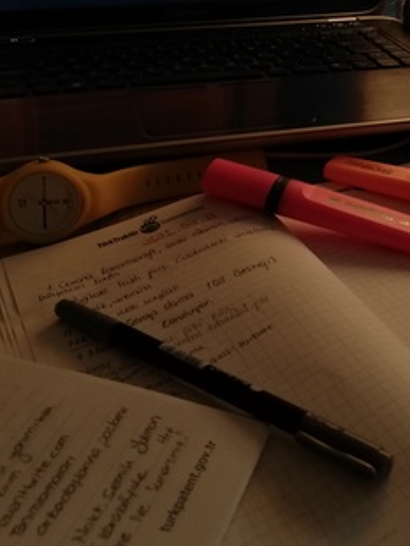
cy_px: 80
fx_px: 757
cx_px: 303
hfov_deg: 29.9
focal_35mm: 48
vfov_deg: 37.6
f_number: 2.2
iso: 160
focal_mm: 3.81
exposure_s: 1/33.3
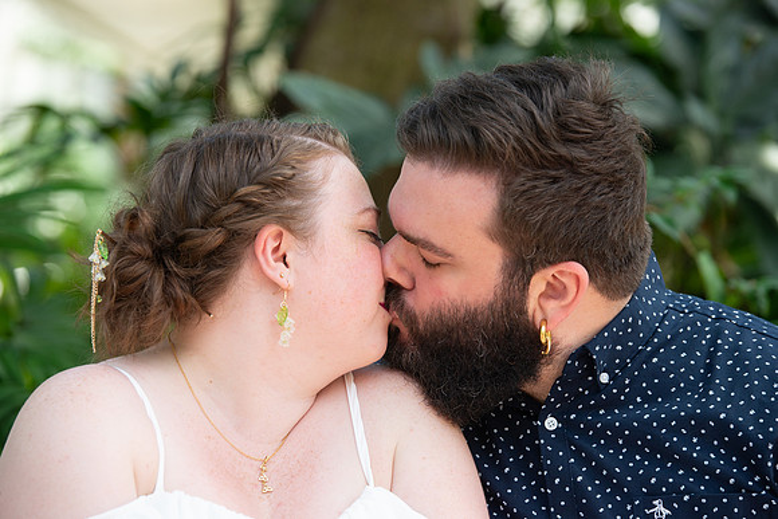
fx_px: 3134
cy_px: 260
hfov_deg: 14.2
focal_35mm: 145
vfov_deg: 9.5
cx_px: 389
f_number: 4.5
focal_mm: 145
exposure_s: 1/250
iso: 500
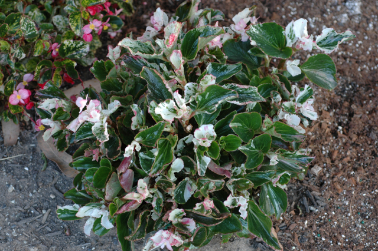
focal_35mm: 90
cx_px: 189
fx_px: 944
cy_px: 126
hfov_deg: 22.6
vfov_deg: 15.2
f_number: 4
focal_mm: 60
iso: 200
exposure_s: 1/60
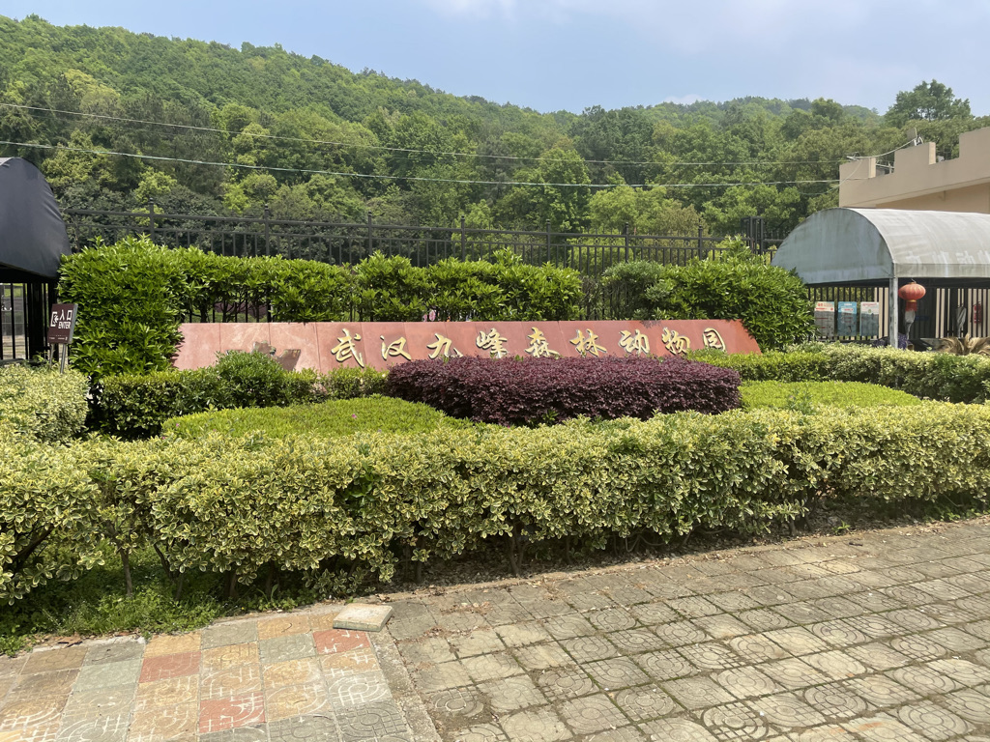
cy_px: 371
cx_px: 495
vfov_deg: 53.1
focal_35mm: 26
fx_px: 744
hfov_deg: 67.3
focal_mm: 4.2
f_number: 1.6
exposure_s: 1/2959
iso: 32
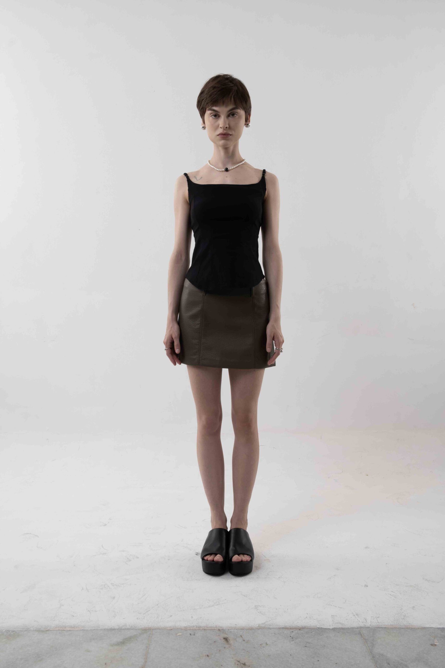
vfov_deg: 54.4
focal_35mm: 35
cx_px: 222
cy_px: 334
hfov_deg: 37.9
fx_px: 649
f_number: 13
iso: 80
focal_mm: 23
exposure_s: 1/125
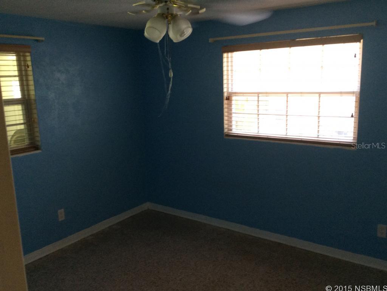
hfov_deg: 56.8
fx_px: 358
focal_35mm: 32
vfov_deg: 44.2
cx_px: 194
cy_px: 146
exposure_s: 1/24
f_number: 2.4
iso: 80
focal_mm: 3.3
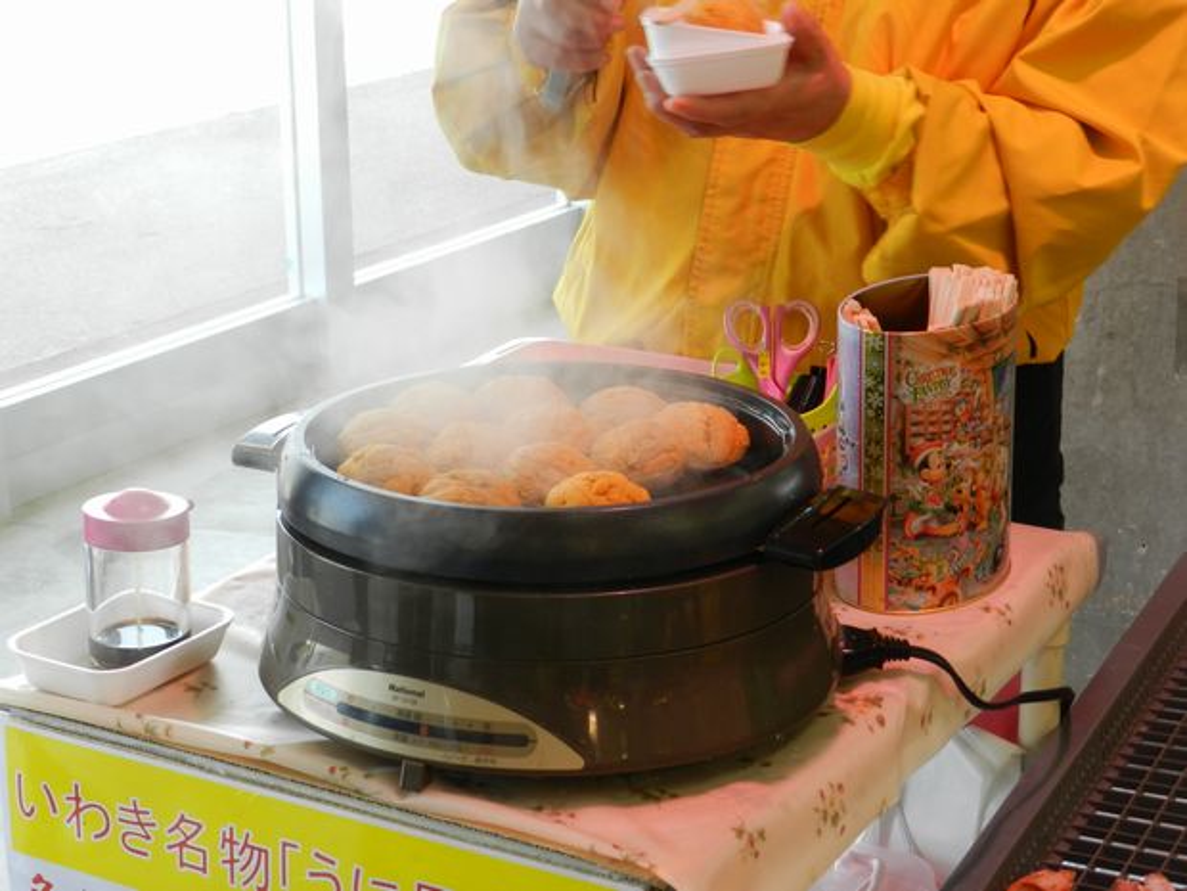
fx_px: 2332
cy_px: 446
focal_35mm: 68
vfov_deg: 21.6
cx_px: 594
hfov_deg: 28.6
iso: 160
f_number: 4.7
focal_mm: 12.1
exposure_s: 1/60
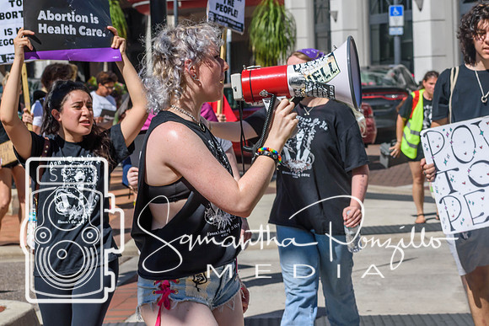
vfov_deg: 13.0
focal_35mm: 105
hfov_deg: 19.5
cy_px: 163
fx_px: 1427
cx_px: 244
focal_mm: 70
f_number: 8
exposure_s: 1/1000
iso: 200
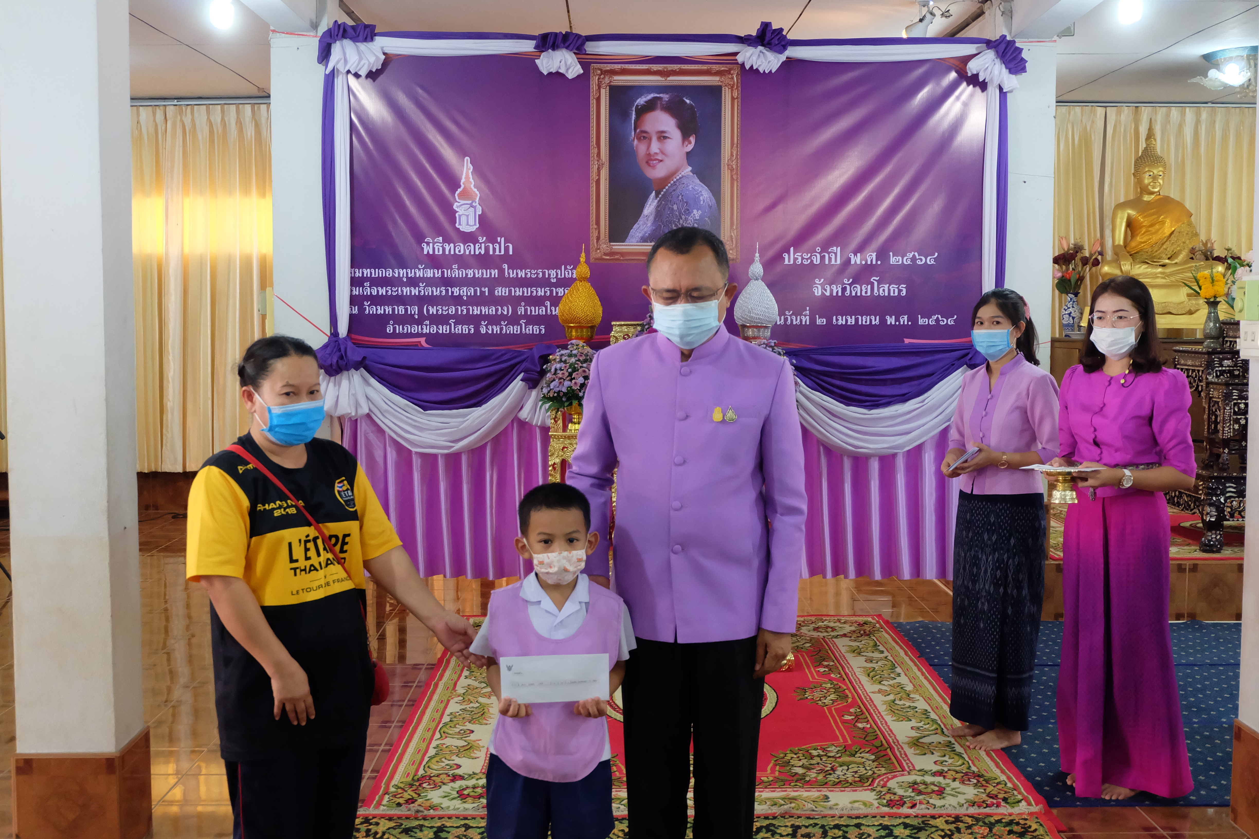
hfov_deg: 46.4
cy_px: 420
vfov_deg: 31.9
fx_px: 1469
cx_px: 630
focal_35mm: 42
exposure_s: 1/70
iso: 4000
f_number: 4.5
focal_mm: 28.2
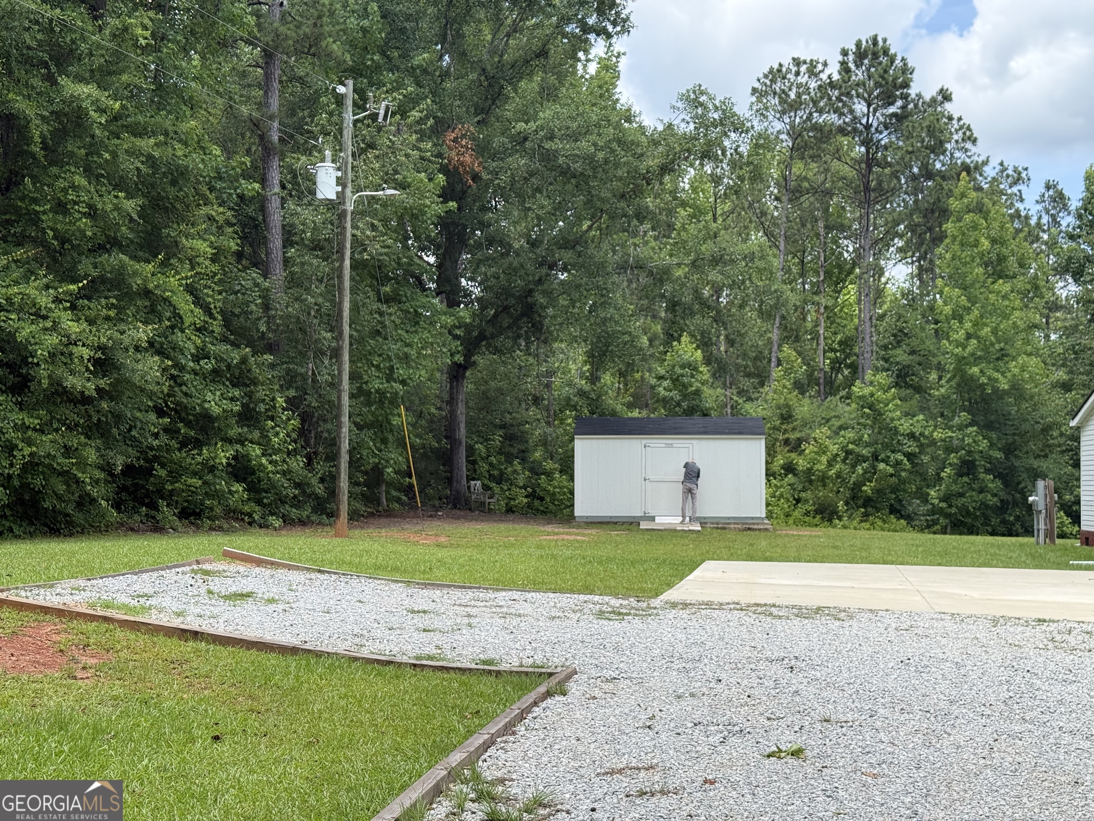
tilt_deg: +3.2
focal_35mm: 48
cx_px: 547
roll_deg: -0.5
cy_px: 410
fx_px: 1517
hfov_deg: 39.7
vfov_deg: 30.3
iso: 100
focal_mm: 6.76
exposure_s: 1/1715
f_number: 1.78
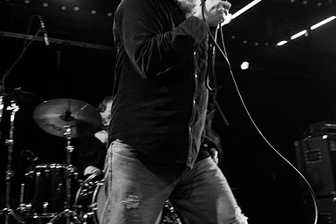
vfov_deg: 30.3
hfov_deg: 44.5
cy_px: 73
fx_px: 411
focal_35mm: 44
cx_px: 158
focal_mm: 24
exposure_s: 1/125
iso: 2500
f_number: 3.2
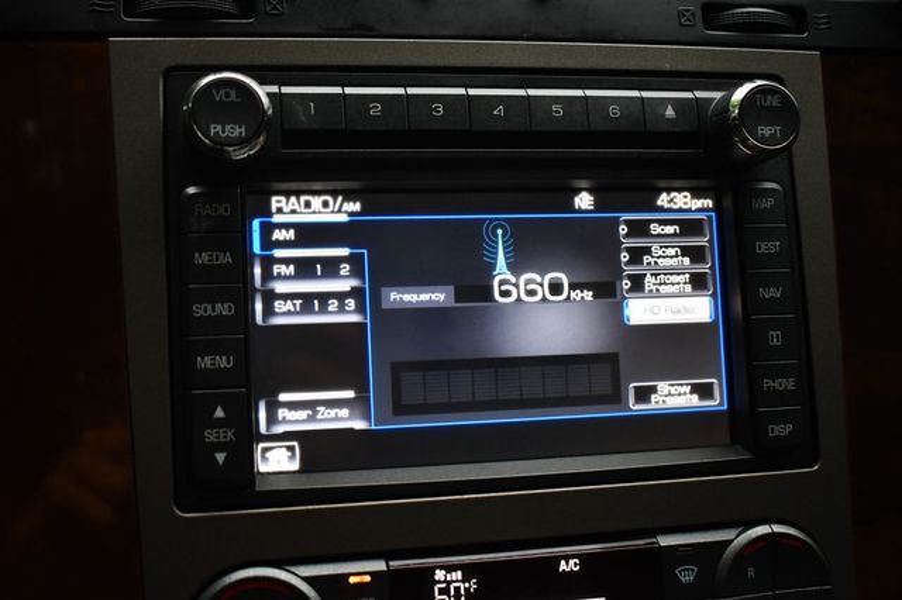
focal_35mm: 43
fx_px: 1077
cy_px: 300
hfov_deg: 45.5
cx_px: 451
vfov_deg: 31.2
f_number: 4.2
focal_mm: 29
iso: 2000
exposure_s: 1/125
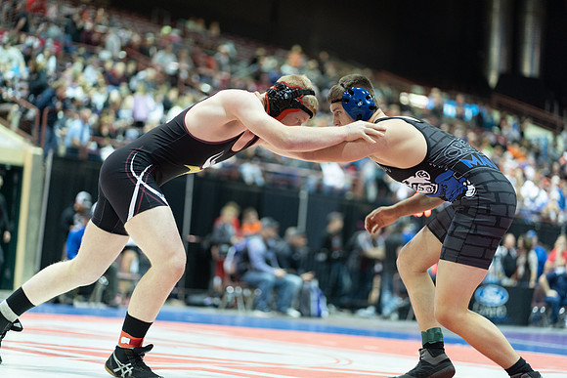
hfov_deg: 23.9
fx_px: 1339
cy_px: 189
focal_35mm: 85
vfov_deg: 16.1
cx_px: 284
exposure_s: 1/500
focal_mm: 85
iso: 2500
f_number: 1.8
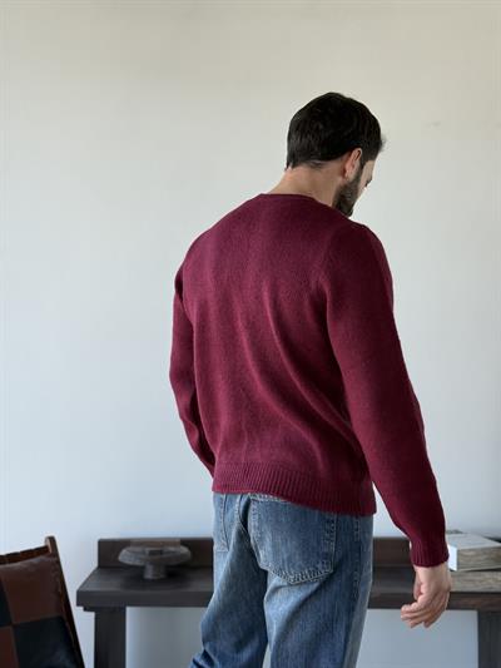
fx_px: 926
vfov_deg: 39.6
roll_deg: +0.1
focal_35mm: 48
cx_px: 250
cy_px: 334
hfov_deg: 30.3
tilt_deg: +0.7
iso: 80
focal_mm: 6.76
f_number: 1.78
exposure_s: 1/229
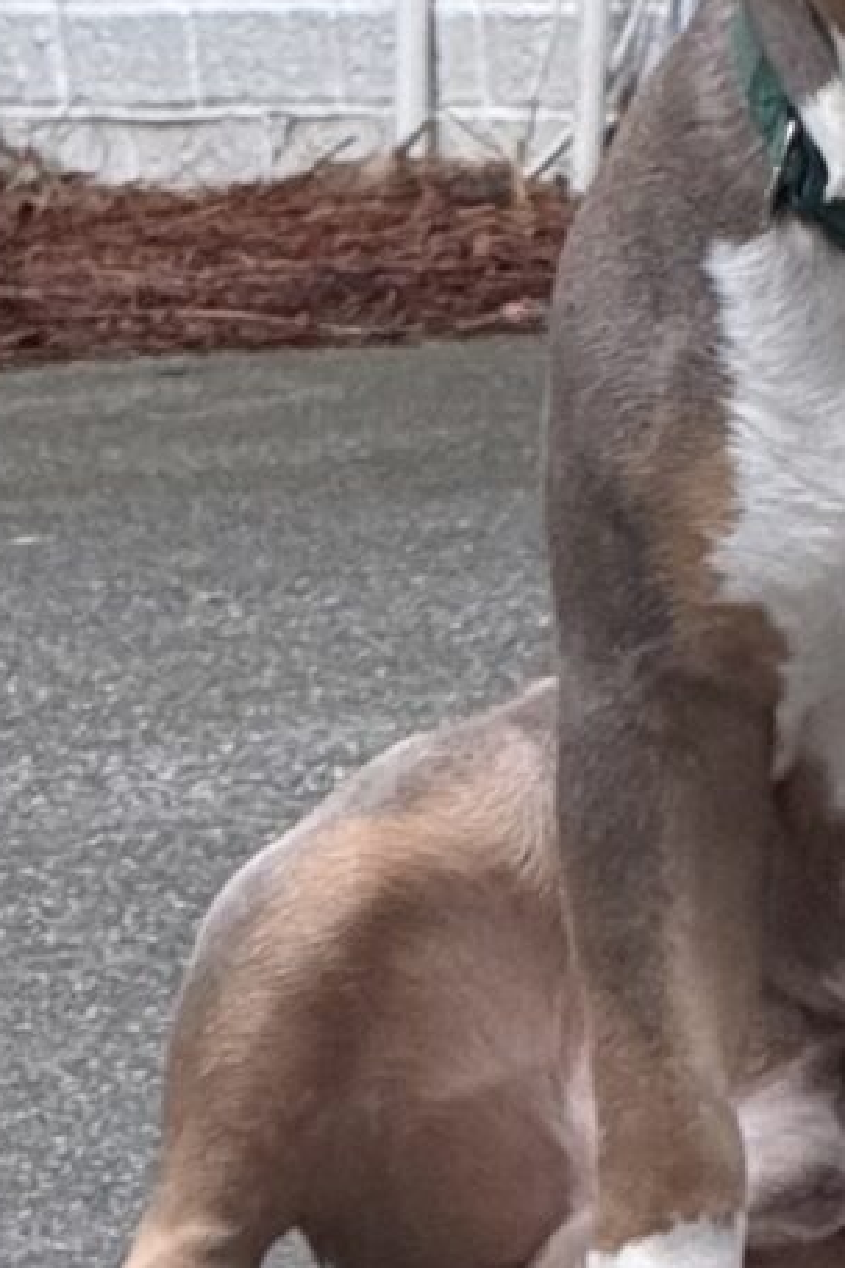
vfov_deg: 2.9
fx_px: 24679
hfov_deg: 2.0
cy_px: -145
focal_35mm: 701
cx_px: 762
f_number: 2.8
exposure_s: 1/60
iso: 250
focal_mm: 15.66
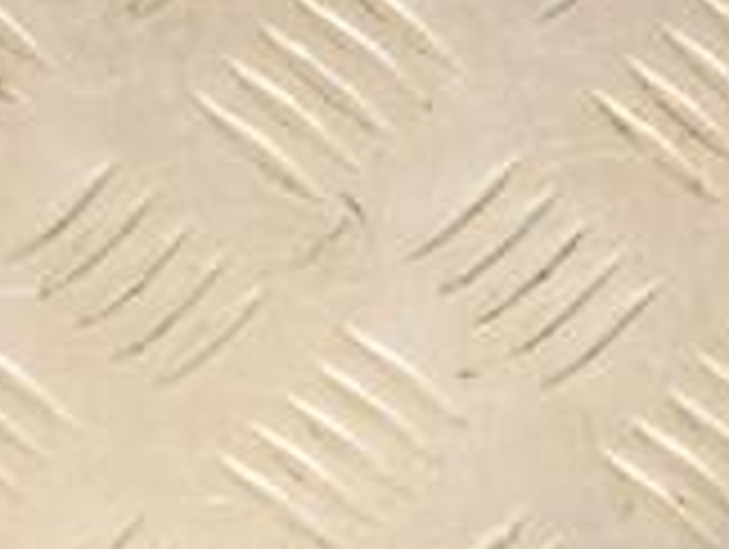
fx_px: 6517
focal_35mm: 309
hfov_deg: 6.4
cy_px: 846
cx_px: 882
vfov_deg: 4.8
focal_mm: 58
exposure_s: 1/200
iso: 800
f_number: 6.3
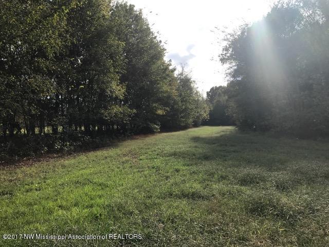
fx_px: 266
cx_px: 164
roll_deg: +1.1
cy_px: 124
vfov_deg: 49.7
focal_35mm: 28
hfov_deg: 63.4
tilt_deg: +0.2
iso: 20
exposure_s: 1/1212
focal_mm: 3.99
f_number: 1.8
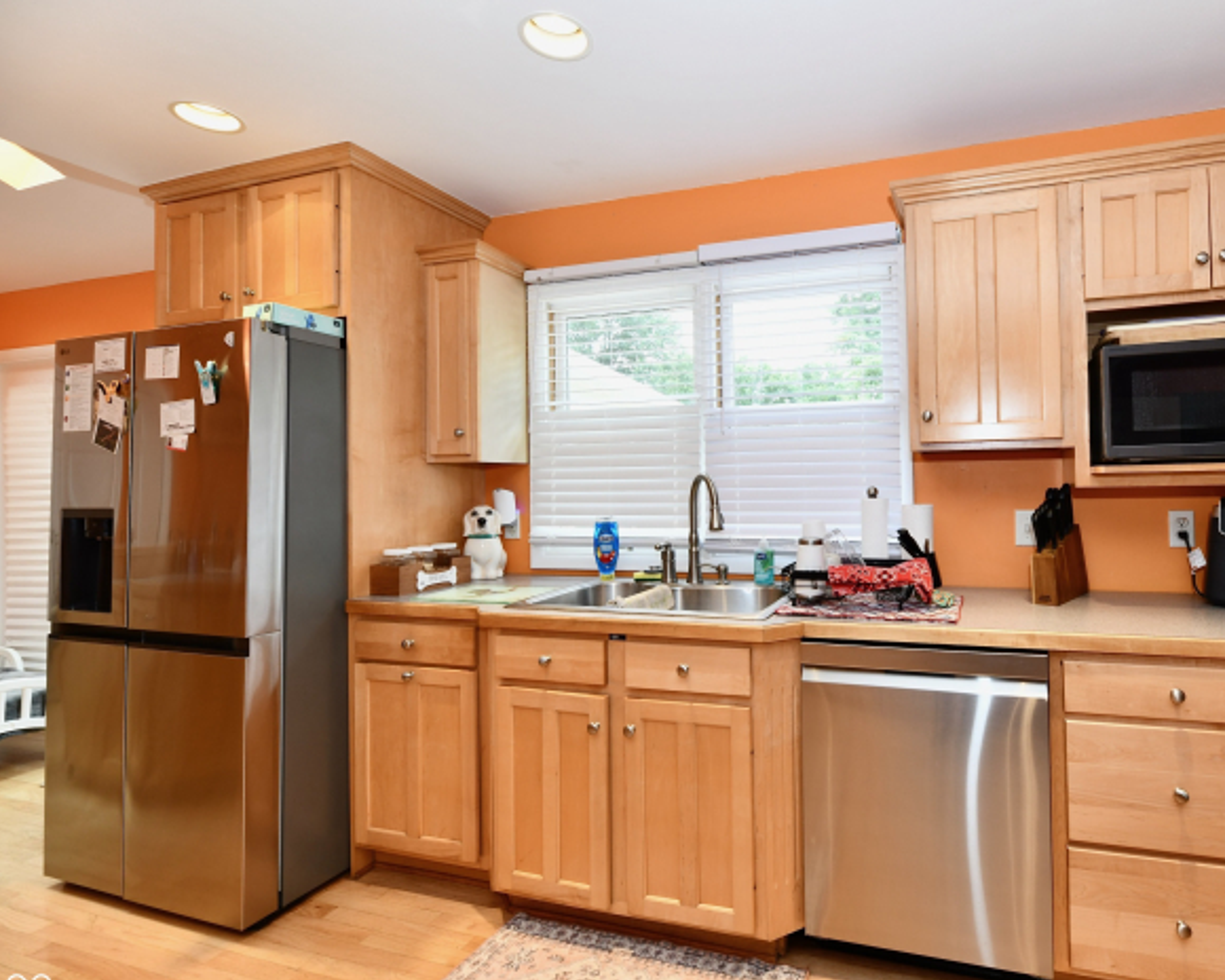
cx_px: 775
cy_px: 492
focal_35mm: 17
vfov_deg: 77.0
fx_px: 616
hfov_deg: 87.6
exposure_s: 1/60
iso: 640
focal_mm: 14
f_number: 6.3
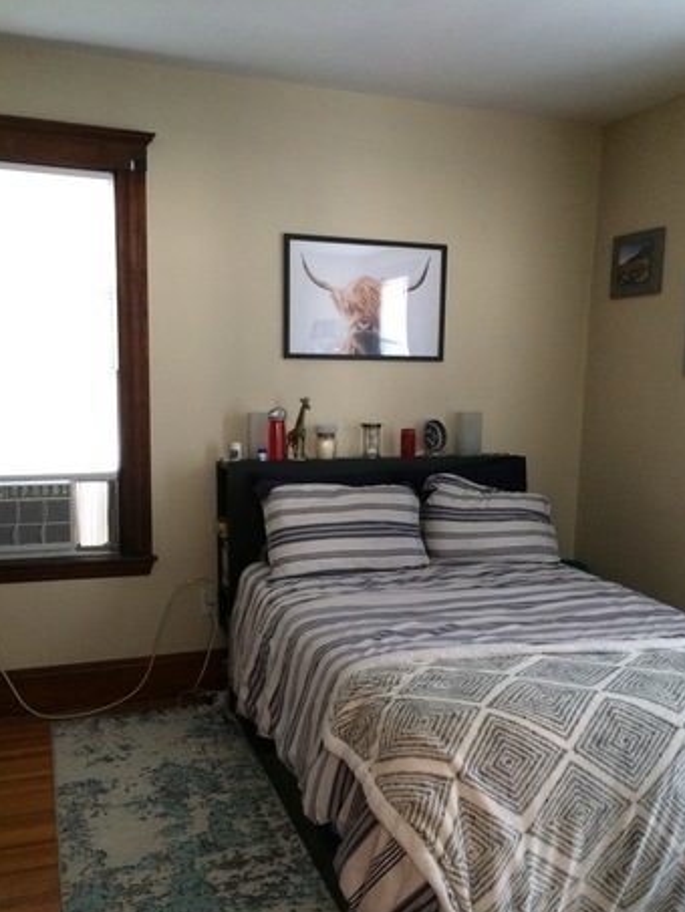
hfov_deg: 44.1
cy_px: 497
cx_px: 372
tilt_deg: -8.3
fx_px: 844
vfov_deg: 56.7
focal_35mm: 32
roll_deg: -1.2
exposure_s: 1/30
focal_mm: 4.15
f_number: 2.2
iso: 320
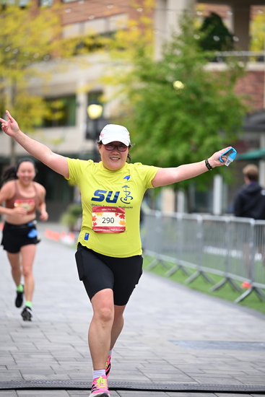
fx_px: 1545
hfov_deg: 9.8
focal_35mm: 140
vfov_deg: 14.6
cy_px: 198
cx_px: 132
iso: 640
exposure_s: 1/1600
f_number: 2.8
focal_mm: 140
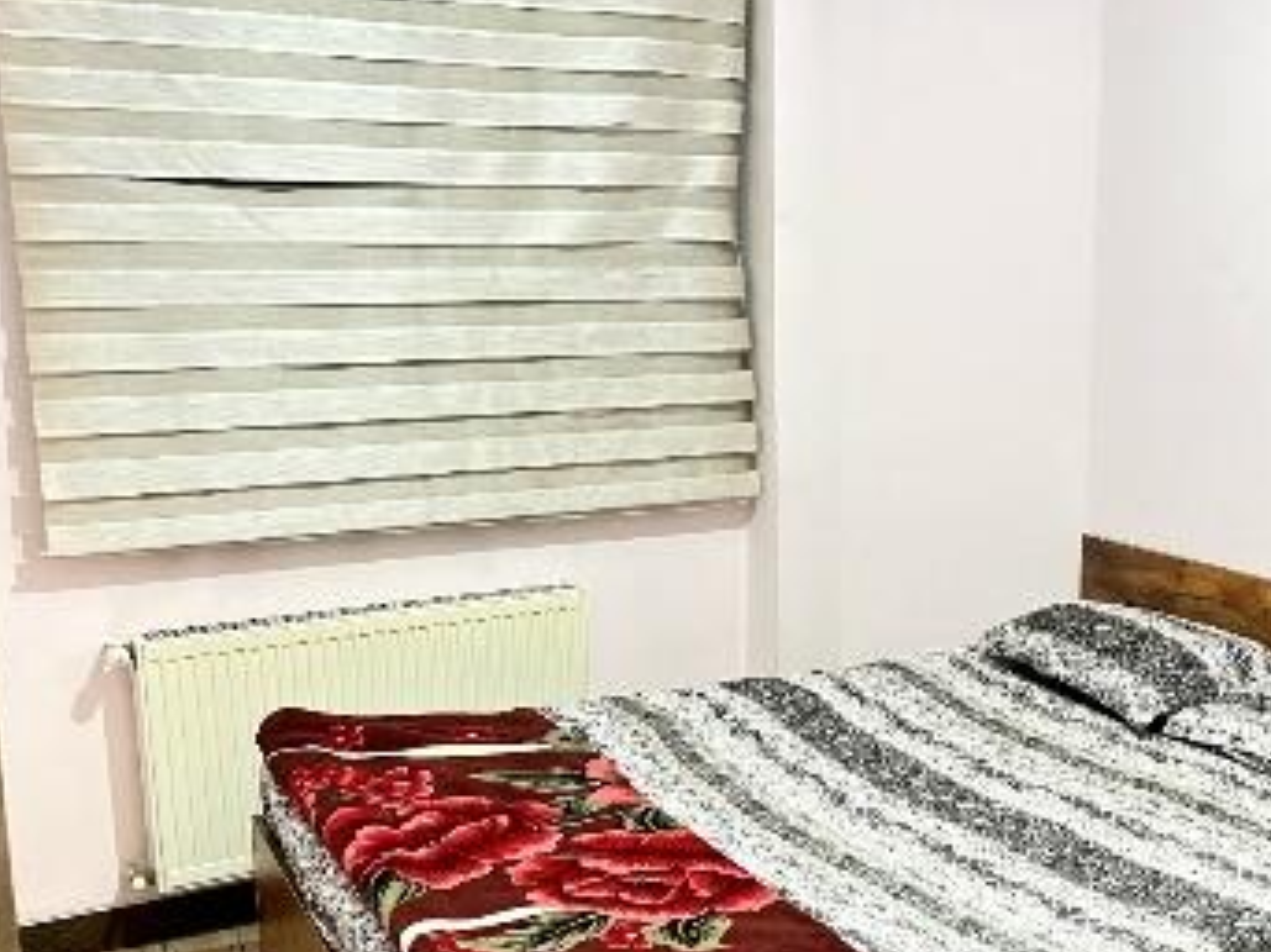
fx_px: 1615
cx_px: 819
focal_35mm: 44
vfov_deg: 32.7
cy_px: 595
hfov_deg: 42.5
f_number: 1.6
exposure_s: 1/33
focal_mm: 5.1
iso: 400
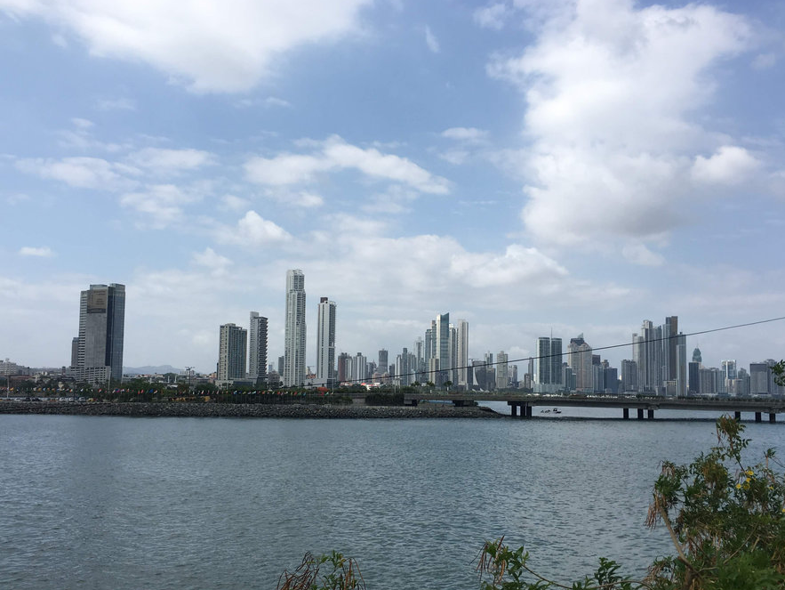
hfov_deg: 52.6
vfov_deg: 40.7
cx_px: 388
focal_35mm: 35
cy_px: 330
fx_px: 794
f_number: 2.2
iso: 25
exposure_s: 1/2079
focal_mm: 4.15
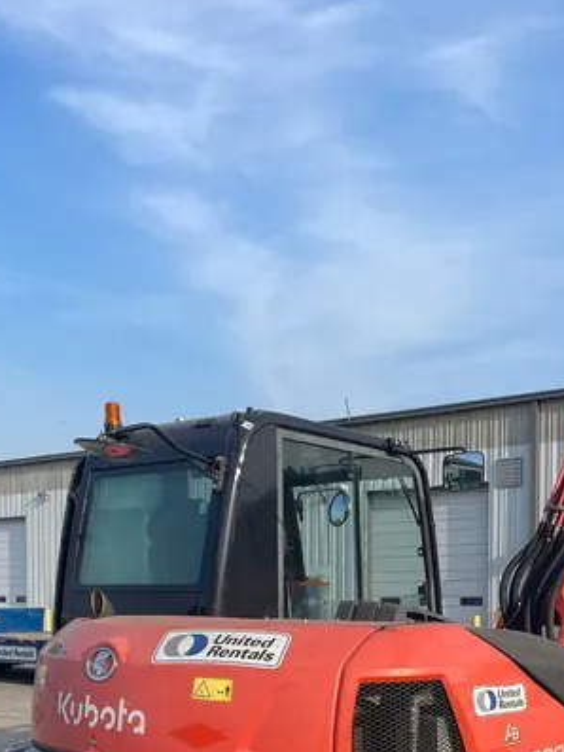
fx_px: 1042
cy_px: 645
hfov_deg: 29.9
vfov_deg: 37.6
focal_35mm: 48
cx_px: 405
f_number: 1.6
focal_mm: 4.2
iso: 32
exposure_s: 1/2132
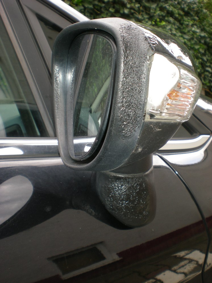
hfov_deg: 37.7
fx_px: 310
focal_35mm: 38
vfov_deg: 49.0
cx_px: 106
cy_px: 142
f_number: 4.6
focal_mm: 6.3
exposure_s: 1/39.8
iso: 50
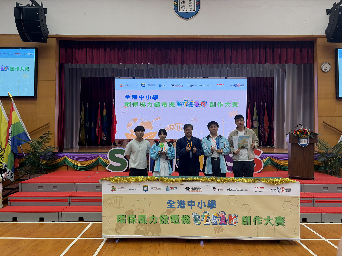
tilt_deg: +2.3
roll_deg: +0.2
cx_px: 171
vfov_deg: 53.1
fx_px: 257
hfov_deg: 67.3
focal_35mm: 26
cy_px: 128
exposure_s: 1/100
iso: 50
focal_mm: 5.96
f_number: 1.6
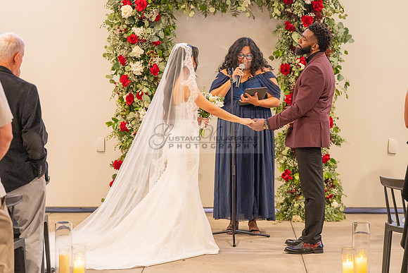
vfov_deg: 13.8
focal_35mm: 99
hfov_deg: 20.6
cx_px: 181
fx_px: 1122
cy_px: 123
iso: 1600
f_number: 2.8
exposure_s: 1/125
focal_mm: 89
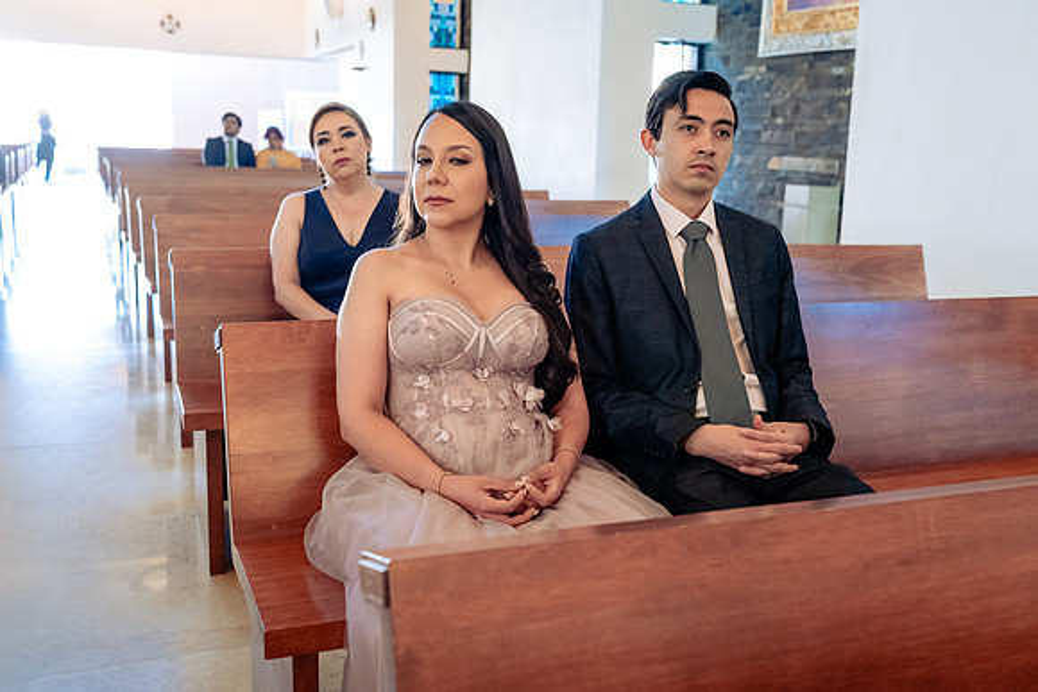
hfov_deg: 51.5
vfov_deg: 35.7
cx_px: 541
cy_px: 331
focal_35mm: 37
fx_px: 1076
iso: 2500
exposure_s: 1/160
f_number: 4.5
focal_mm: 35
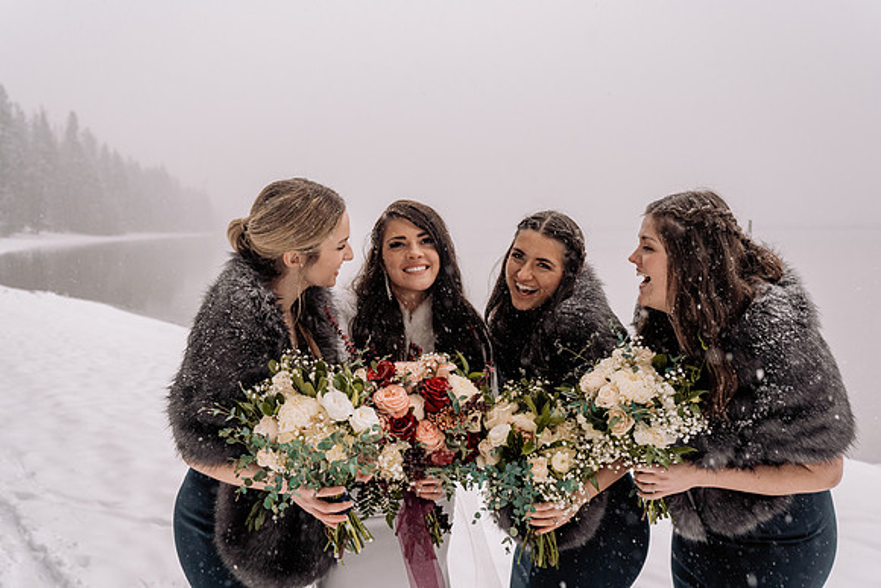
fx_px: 857
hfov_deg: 54.4
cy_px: 294
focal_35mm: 35
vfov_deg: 37.9
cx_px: 440
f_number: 5
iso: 1250
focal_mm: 35
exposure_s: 1/250
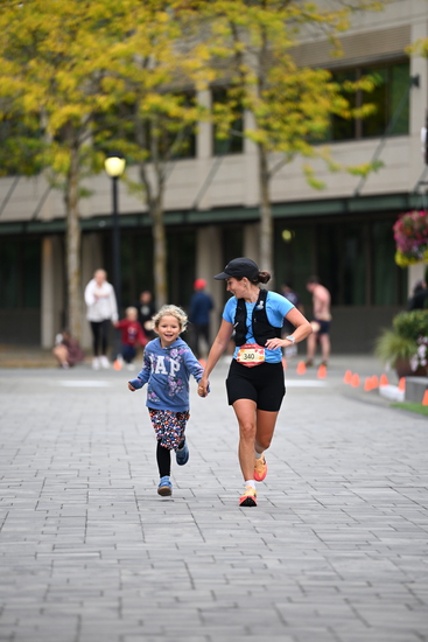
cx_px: 214
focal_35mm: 200
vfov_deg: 10.3
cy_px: 321
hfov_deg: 6.9
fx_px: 3564
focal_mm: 200
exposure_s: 1/2000
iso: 640
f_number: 2.8
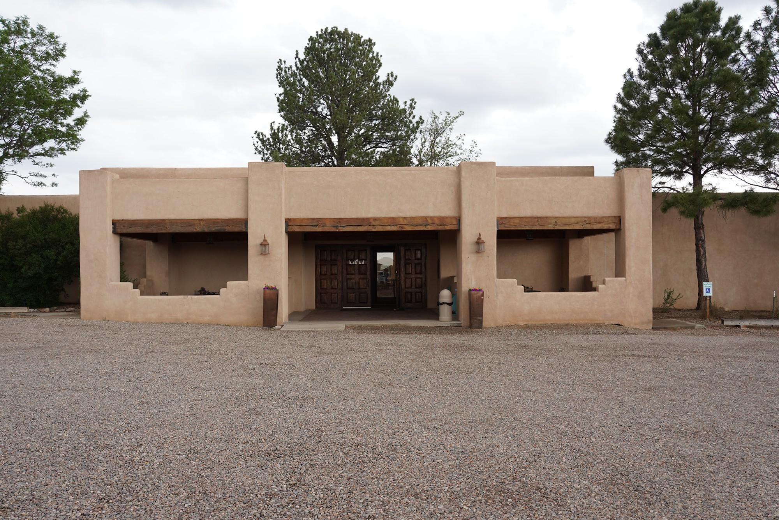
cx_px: 390
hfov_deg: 65.5
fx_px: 606
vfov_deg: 46.4
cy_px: 260
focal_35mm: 28
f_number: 8
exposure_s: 1/100
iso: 400
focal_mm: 28
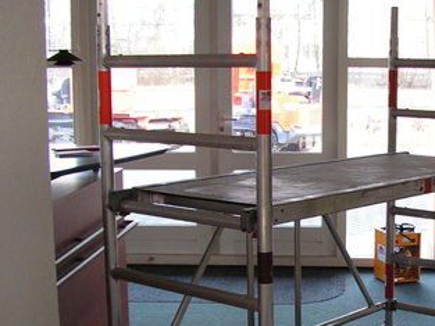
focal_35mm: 69
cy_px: 255
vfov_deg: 21.1
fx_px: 867
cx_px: 364
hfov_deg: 27.4
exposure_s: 1/40
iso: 100
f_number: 3.2
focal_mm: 6
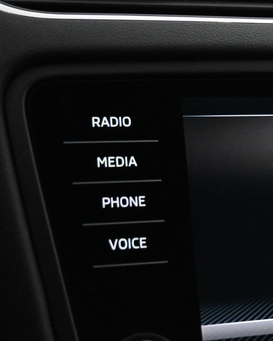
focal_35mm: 78
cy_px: 222
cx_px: 385
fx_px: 789
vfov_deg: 24.3
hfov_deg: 17.9
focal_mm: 23
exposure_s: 1/50
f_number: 4.2
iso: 6400
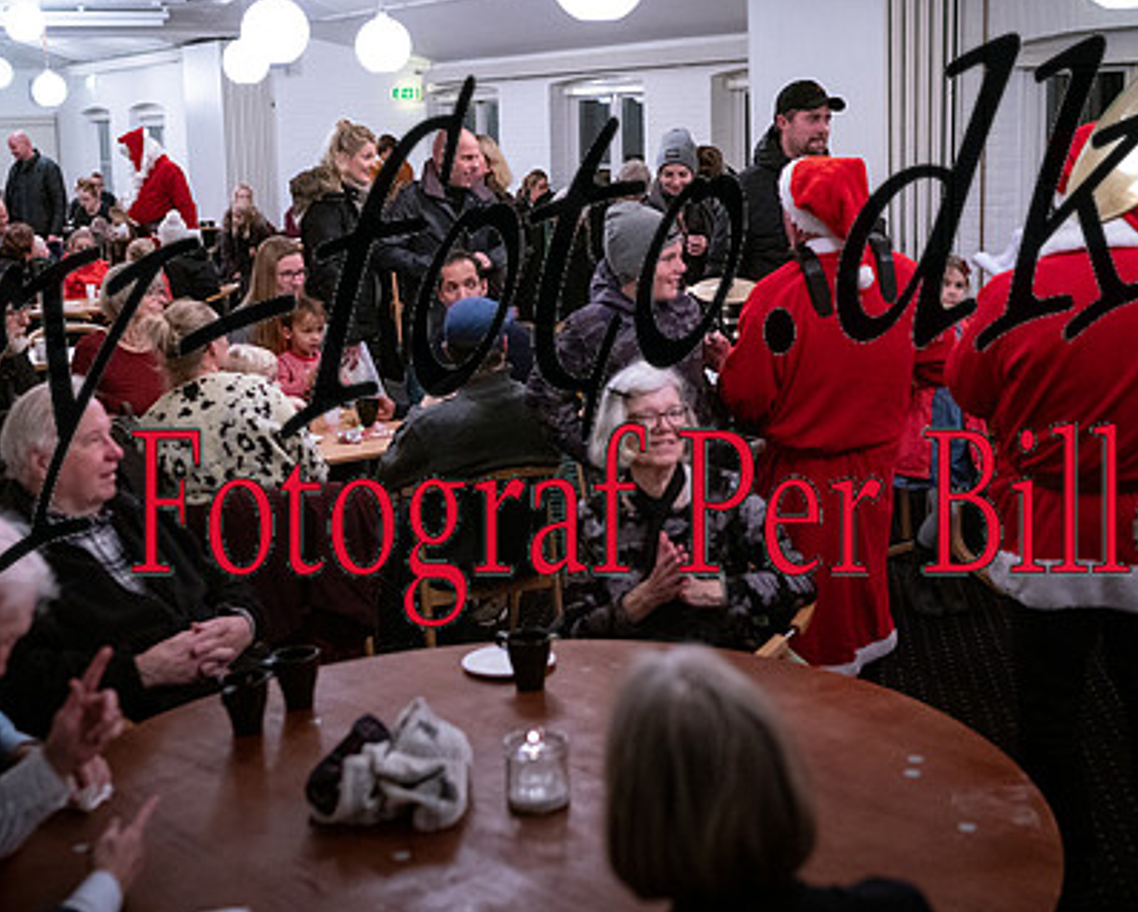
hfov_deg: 38.8
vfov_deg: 31.4
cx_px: 573
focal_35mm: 48
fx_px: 1617
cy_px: 380
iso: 5000
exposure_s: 1/640
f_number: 2.2
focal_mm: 35
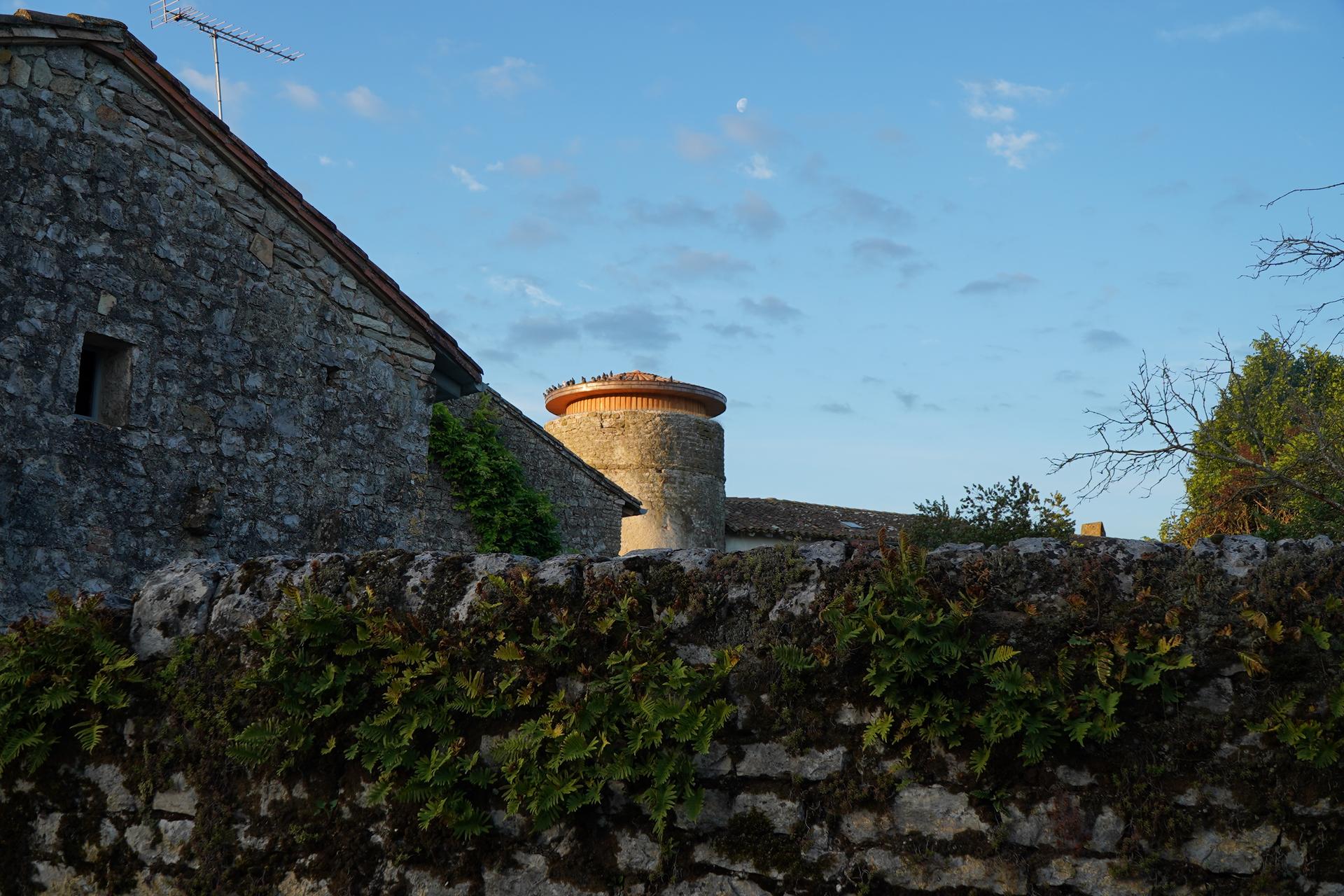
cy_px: 448
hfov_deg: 55.8
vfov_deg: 38.9
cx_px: 672
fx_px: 1269
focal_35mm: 34
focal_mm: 23
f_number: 7.1
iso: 100
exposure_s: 1/100
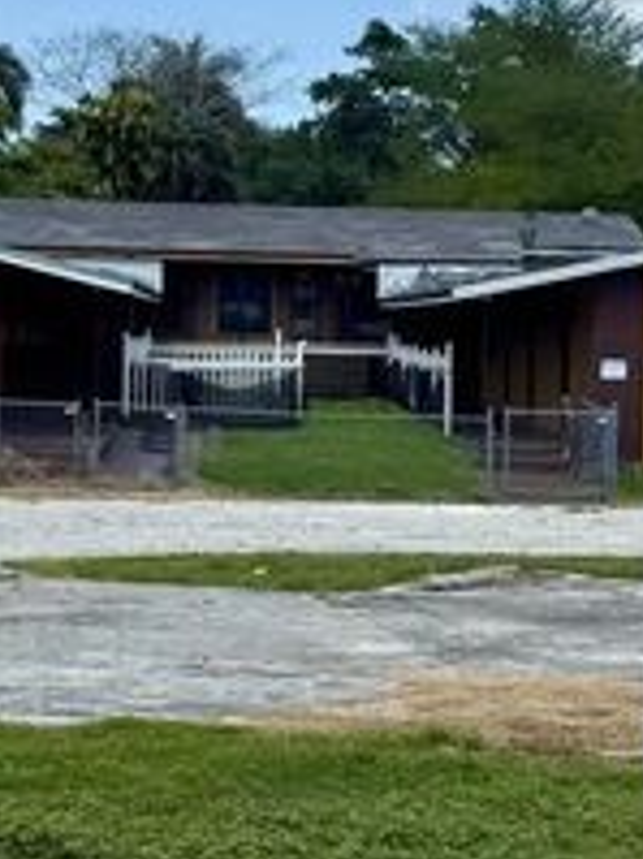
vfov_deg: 19.0
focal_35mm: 103
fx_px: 2554
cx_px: 479
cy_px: 568
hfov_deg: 14.3
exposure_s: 1/4405
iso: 80
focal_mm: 6.76
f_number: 1.78
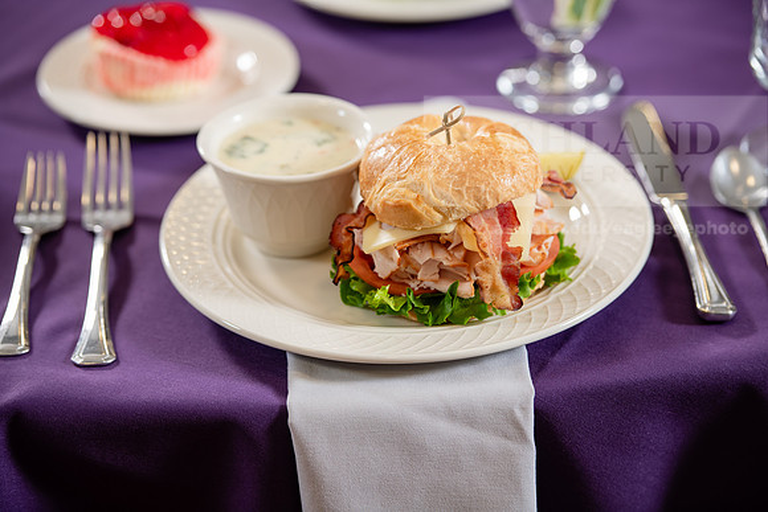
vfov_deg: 9.8
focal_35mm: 140
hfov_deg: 14.7
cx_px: 384
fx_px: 2987
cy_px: 256
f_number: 3.2
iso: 250
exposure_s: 1/160
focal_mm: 140
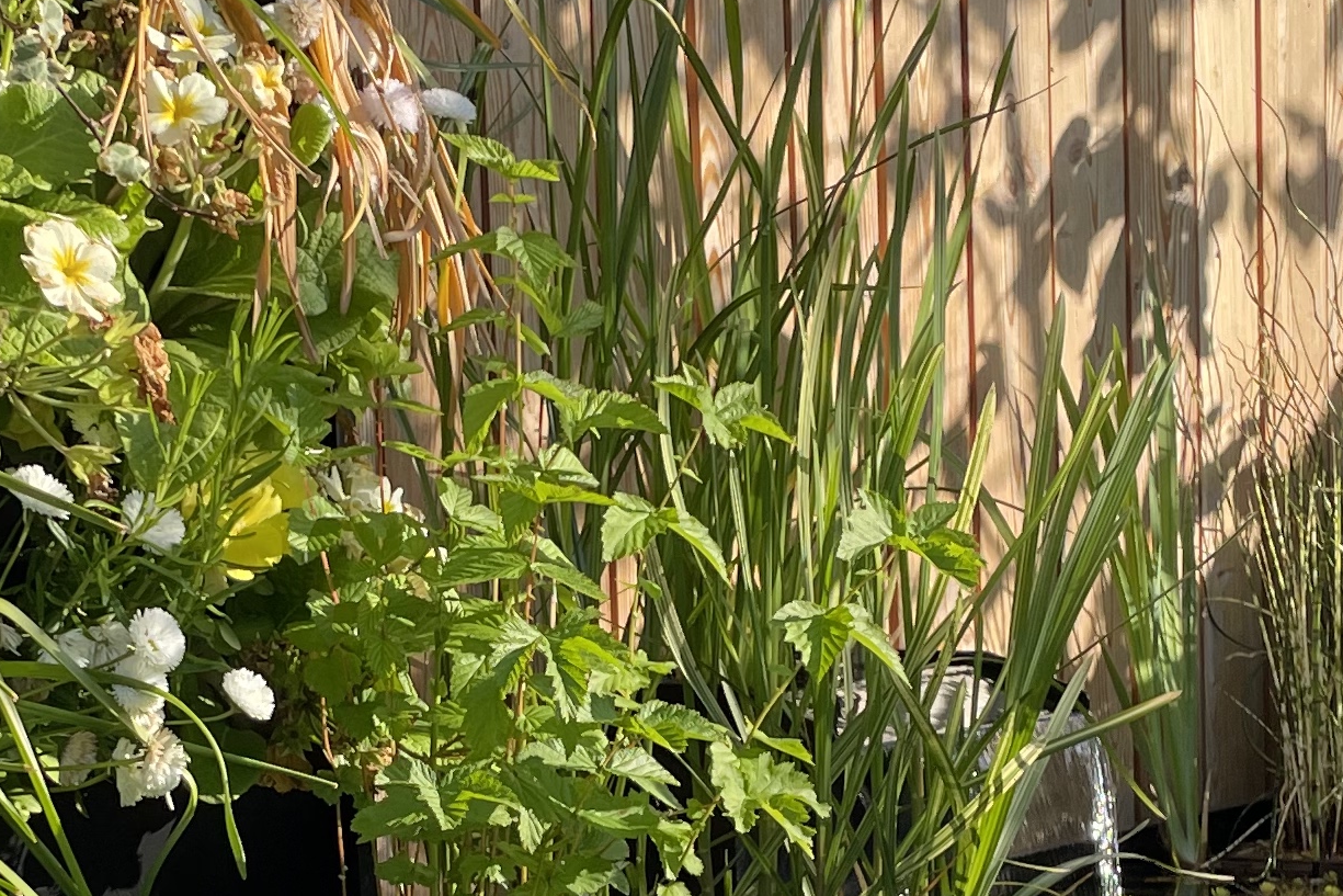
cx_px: 434
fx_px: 3320
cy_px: 874
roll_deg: +2.8
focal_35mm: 89
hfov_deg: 22.8
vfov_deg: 15.1
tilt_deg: -6.2
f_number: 1.6
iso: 32
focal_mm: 4.2
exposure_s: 1/1135
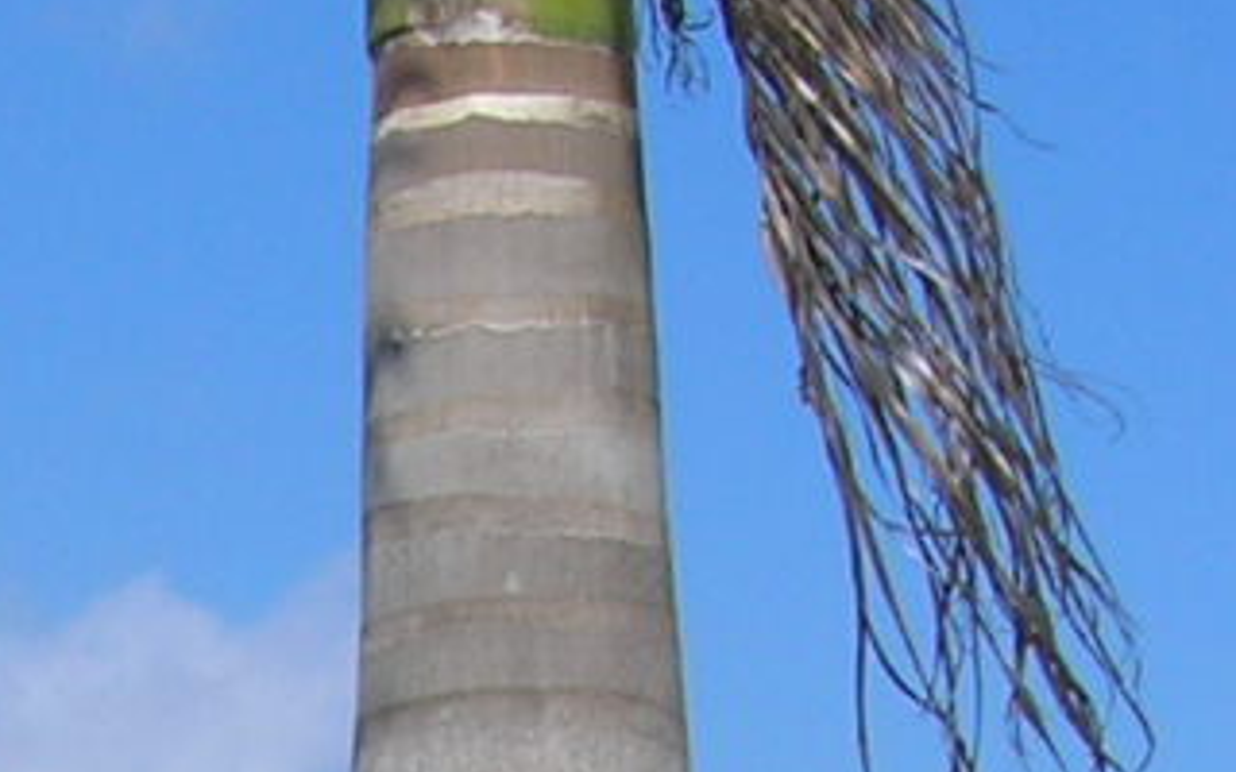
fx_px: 6063
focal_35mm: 180
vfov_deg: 7.0
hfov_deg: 11.3
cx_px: -425
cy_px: 1714
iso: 50
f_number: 4.9
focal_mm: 5.7
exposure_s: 1/573
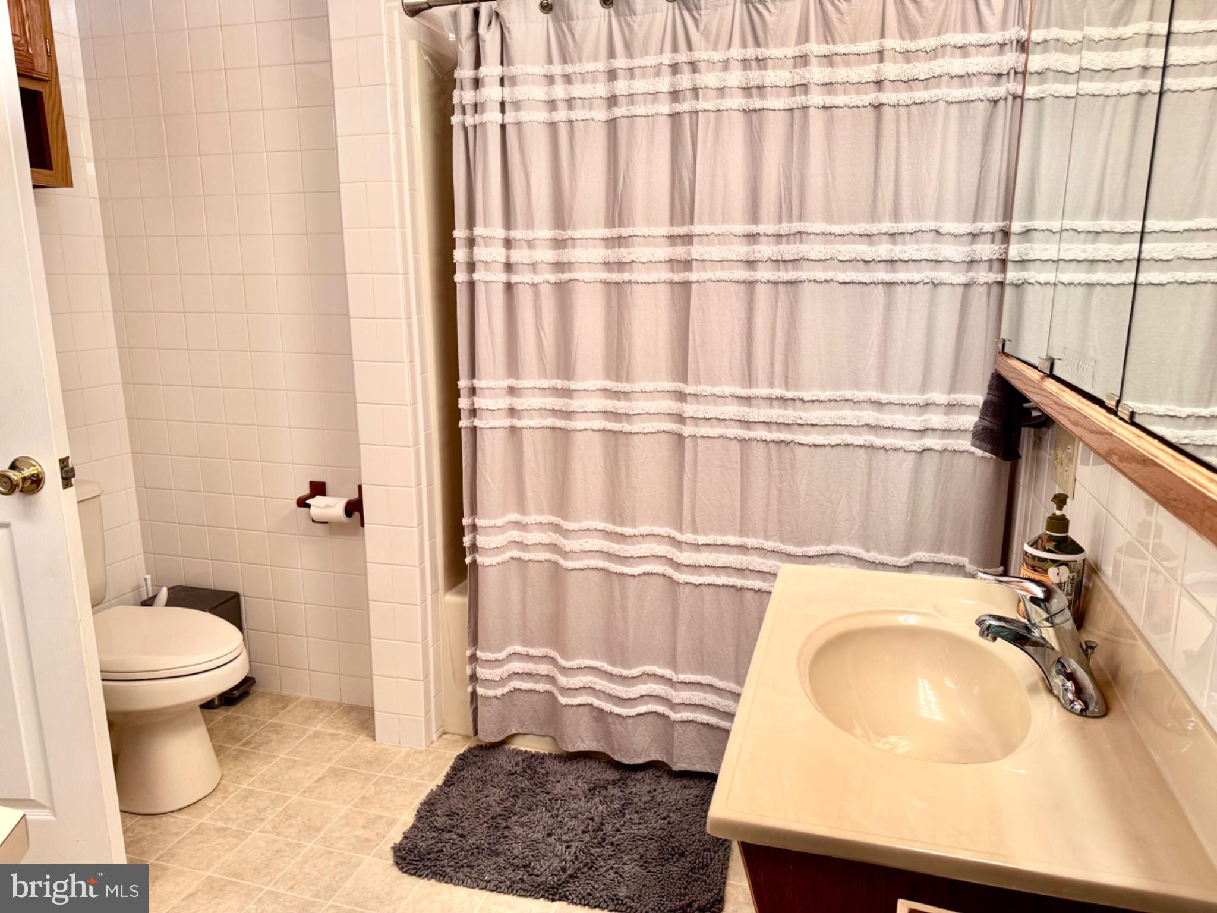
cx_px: 608
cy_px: 456
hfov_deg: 71.6
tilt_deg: -12.3
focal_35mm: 24
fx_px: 844
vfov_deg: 56.8
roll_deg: +1.0
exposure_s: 1/120
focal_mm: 6.76
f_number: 1.78
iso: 125
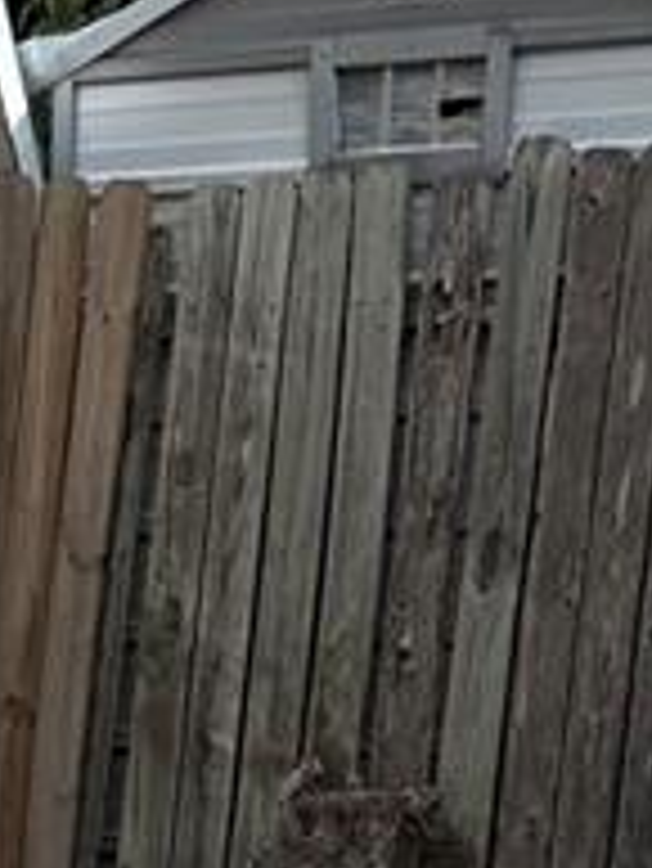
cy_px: 3139
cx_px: -688
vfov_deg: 7.9
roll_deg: -2.6
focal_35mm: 191
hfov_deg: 7.5
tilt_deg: -31.5
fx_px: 4791
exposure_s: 1/3953
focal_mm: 6.76
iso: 80
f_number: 1.78
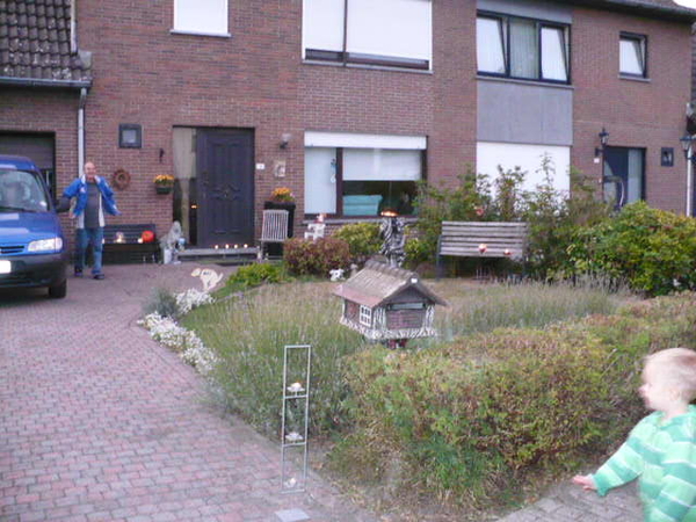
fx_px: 744
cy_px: 261
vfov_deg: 38.7
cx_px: 348
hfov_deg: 50.1
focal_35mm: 37
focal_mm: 6.1
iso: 640
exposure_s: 1/30
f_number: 2.8
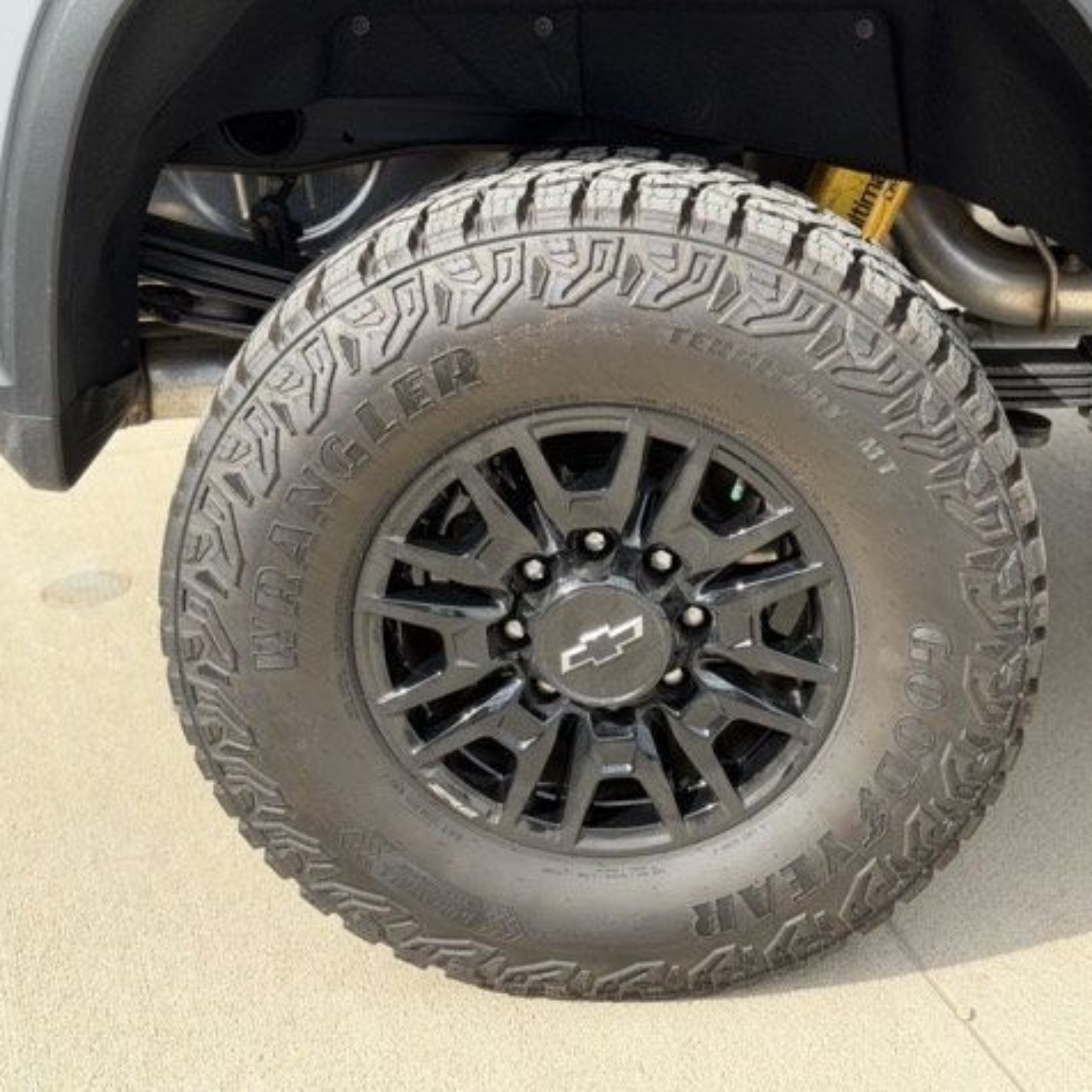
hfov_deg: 30.0
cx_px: 649
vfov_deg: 30.0
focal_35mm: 57
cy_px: 544
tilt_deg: -23.1
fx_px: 2034
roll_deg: +2.5
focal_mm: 6.76
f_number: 1.78
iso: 100
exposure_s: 1/1167
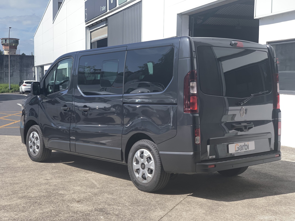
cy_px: 110
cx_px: 148
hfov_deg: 36.8
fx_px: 443
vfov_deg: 28.0
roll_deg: -1.2
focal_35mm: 52
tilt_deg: -2.1
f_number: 2.4
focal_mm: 6
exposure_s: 1/277
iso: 16
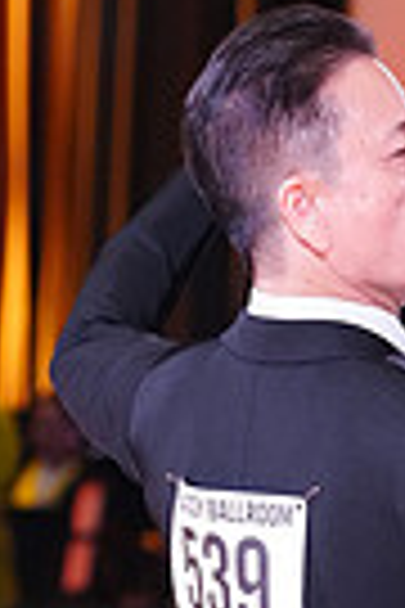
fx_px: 8437
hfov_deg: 2.7
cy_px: 910
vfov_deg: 4.1
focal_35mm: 500
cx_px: 632
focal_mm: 116
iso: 3200
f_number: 4.5
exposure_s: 1/250
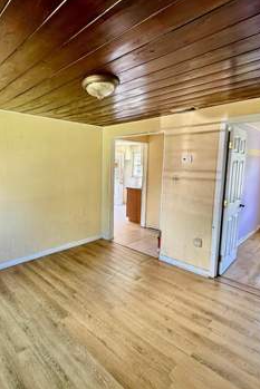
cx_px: 87
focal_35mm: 20
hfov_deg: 60.5
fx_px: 216
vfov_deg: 83.9
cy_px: 189
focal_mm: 2.22
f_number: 2.2
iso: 320
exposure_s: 1/75
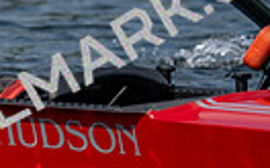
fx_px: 6597
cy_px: -206
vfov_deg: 1.5
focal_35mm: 898
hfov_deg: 2.3
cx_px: -313
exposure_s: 1/1600
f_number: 5.6
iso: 160
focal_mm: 200
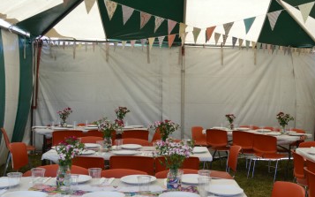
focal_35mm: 47
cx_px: 206
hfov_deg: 42.2
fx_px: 403
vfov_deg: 27.4
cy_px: 111
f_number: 5.6
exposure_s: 1/125
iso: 180
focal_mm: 22
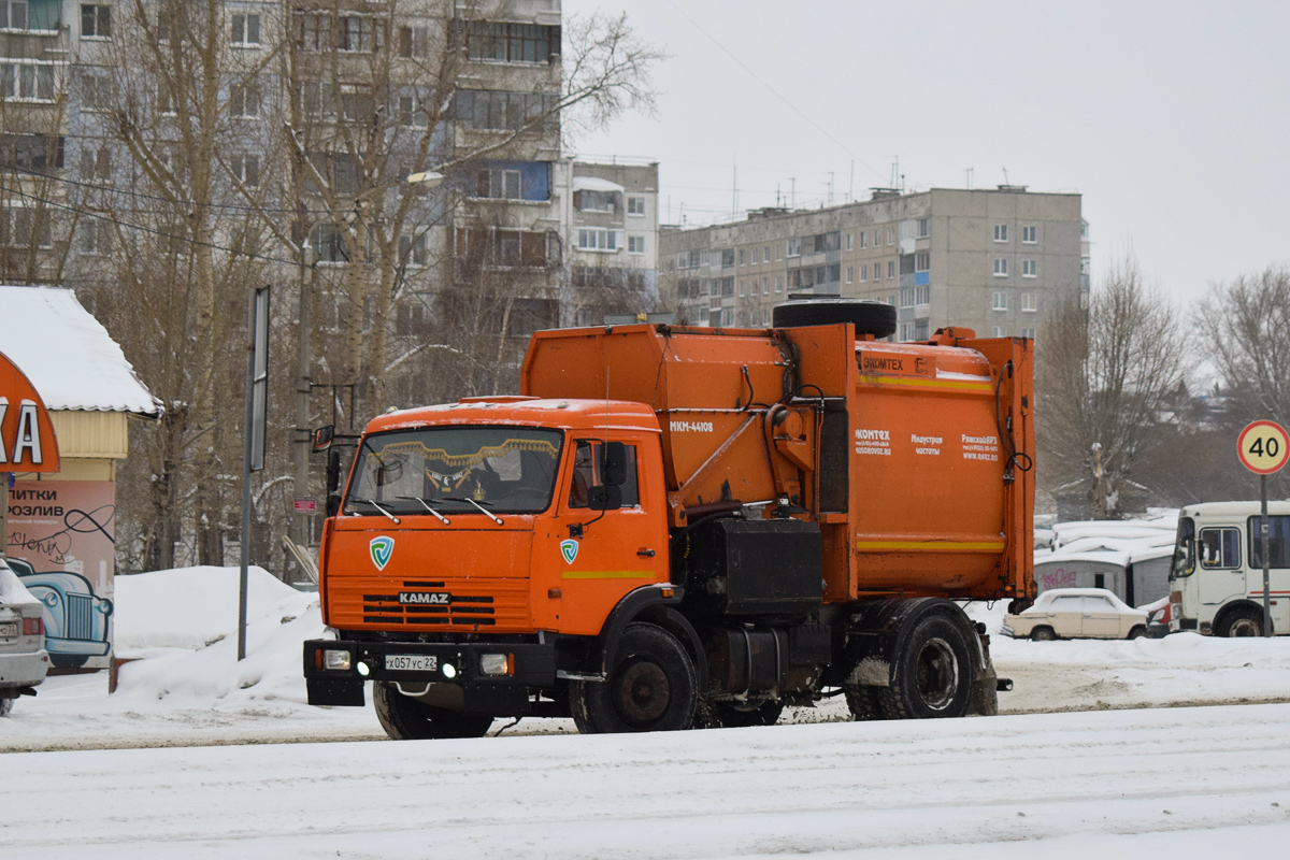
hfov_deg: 24.6
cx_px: 645
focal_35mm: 82
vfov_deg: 16.6
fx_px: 2956
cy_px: 430
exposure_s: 1/1000
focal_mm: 55
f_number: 5.6
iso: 800
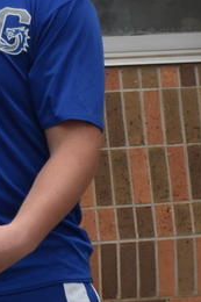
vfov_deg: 6.7
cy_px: 42
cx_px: 198
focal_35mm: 307
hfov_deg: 4.5
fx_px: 2574
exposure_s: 1/1000
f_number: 5.6
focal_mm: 52
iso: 800
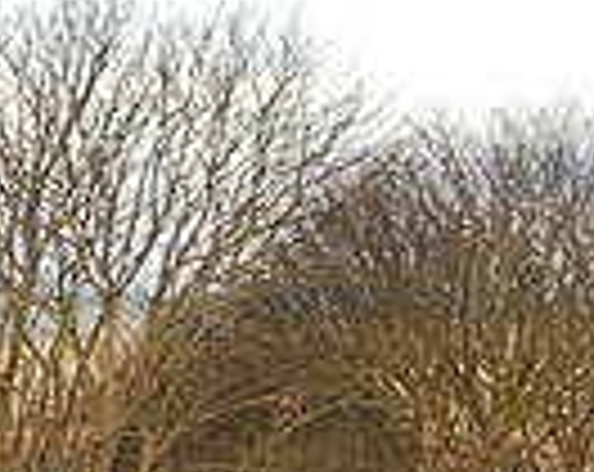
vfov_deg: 5.8
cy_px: 829
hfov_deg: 7.2
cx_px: -549
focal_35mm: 260
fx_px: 4561
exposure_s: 1/500
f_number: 5.3
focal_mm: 42
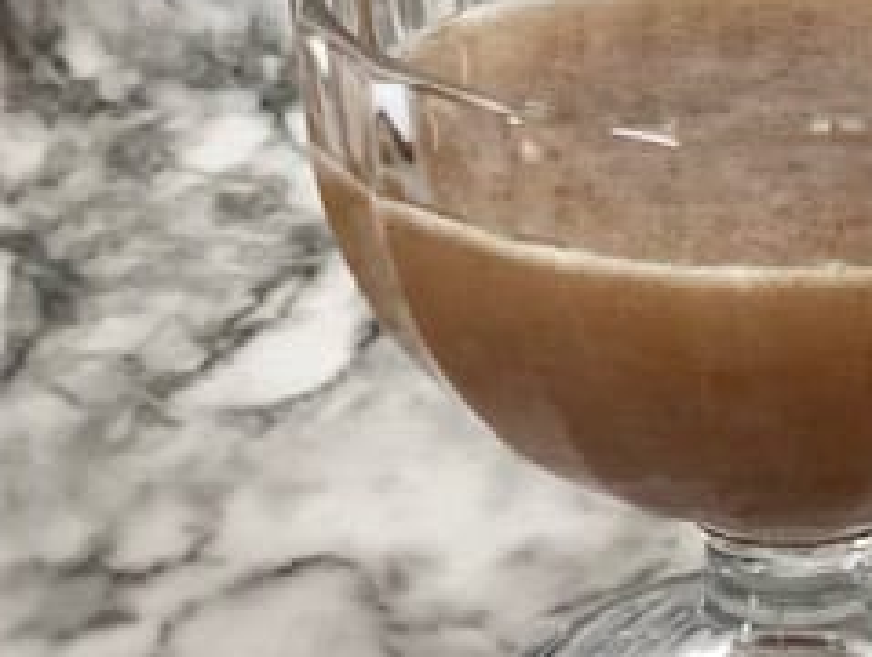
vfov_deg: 10.7
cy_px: 434
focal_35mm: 139
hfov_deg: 13.6
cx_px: 1138
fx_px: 3507
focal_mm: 6
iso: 100
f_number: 2.4
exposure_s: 1/40
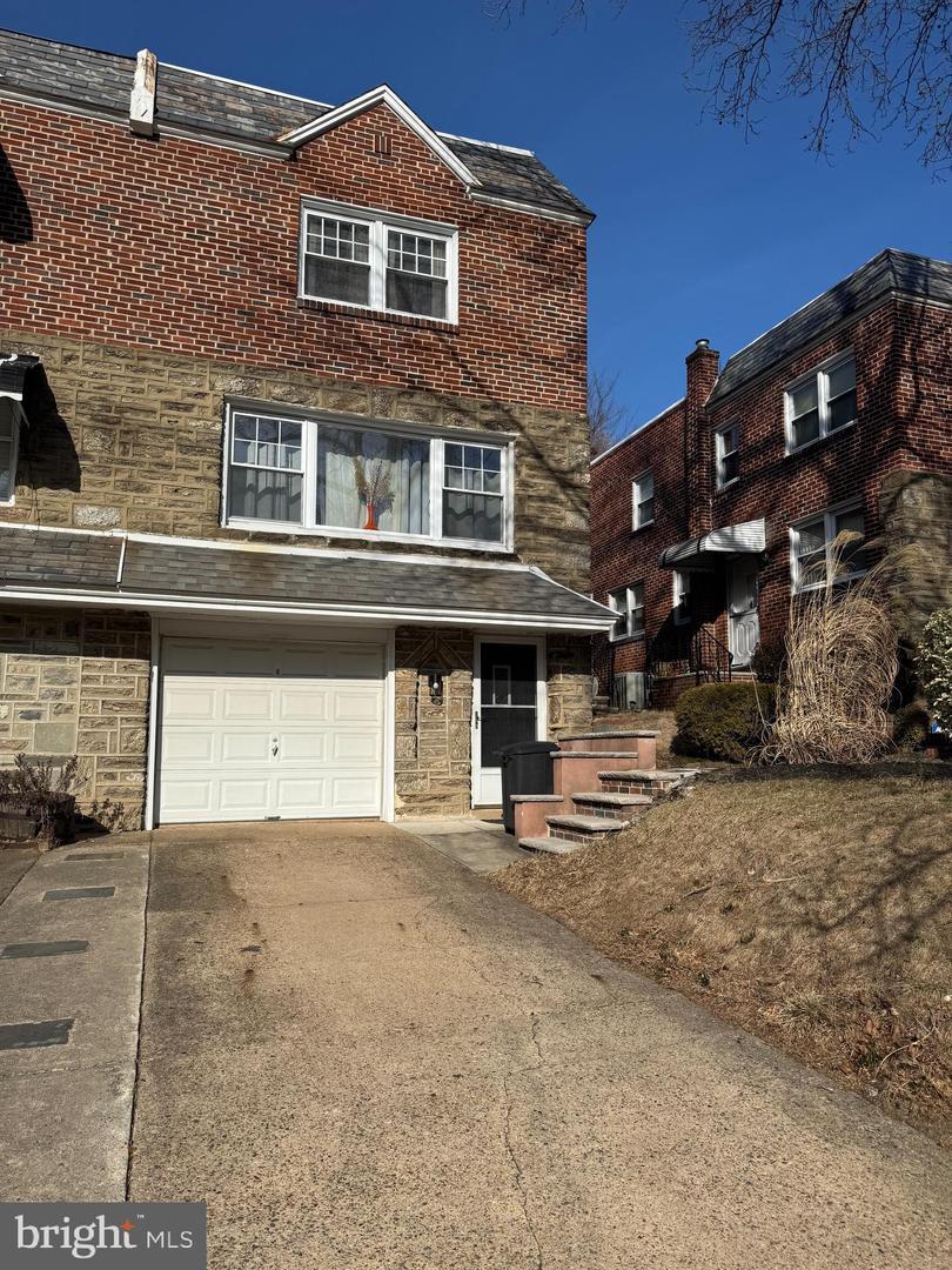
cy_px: 635
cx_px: 476
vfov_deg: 71.6
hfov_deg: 56.8
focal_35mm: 24
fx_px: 880
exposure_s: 1/7092
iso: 80
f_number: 1.78
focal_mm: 6.76
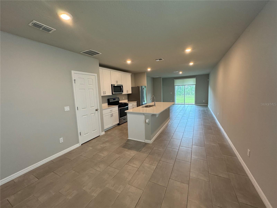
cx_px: 138
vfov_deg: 85.7
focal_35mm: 14
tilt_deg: -7.3
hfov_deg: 102.1
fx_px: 112
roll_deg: +2.3
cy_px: 104
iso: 250
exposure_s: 1/120
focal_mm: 2.22
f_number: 2.2
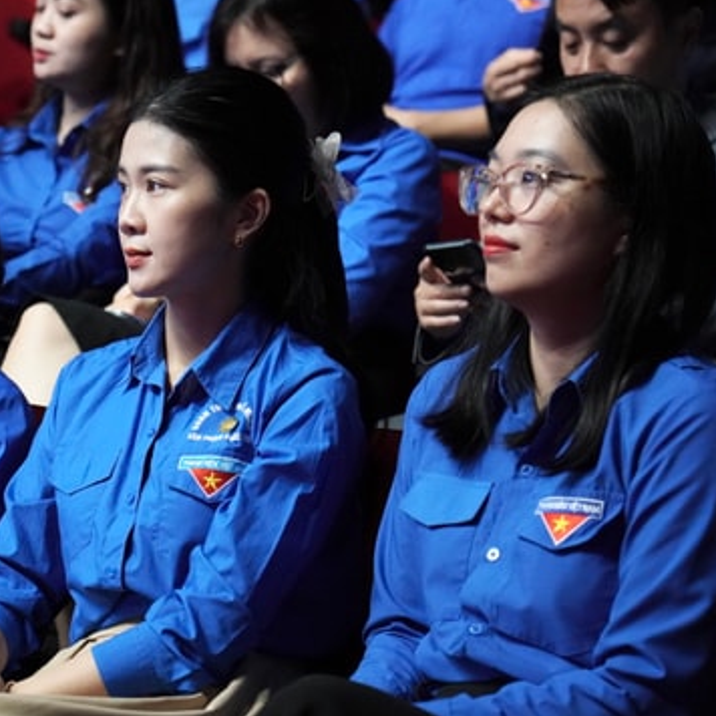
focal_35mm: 126
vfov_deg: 13.9
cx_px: 213
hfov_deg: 13.9
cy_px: 356
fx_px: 2940
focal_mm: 65
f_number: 2.8
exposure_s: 1/320
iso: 4000
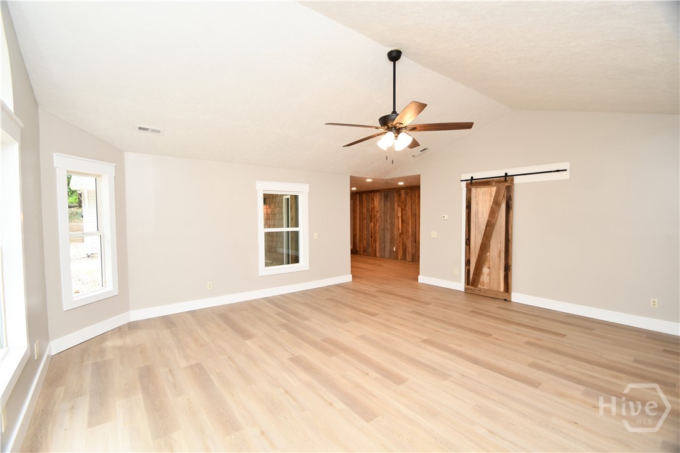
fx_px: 283
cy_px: 226
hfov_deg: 100.4
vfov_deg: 77.3
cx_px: 340
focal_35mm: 15
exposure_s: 1/60
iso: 500
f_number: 4
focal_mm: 10
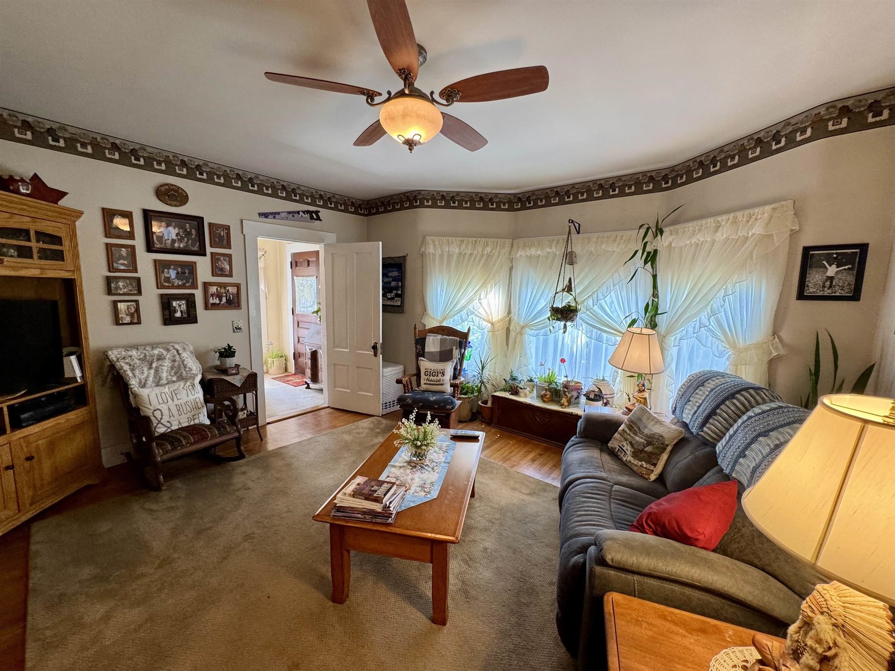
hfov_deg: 102.1
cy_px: 336
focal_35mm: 14
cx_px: 448
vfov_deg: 85.7
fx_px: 362
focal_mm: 2.22
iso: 200
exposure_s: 1/60
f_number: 2.2
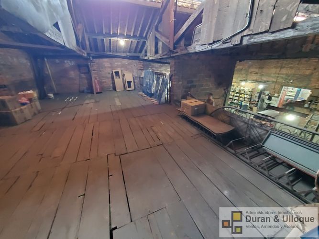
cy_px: 120
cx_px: 160
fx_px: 120
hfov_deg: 106.2
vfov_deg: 89.9
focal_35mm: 13
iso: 800
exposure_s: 1/12
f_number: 2.2
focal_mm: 1.8
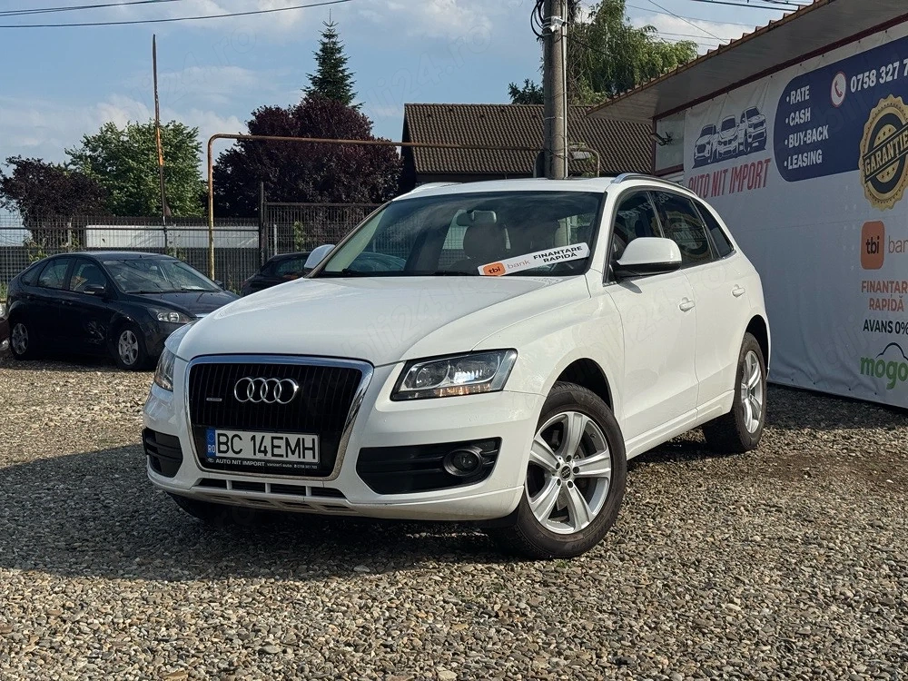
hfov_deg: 39.7
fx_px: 1259
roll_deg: -0.1
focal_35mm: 48
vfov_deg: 30.3
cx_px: 454
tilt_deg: -2.9
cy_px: 340
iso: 64
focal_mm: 6.76
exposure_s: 1/7937
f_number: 1.78
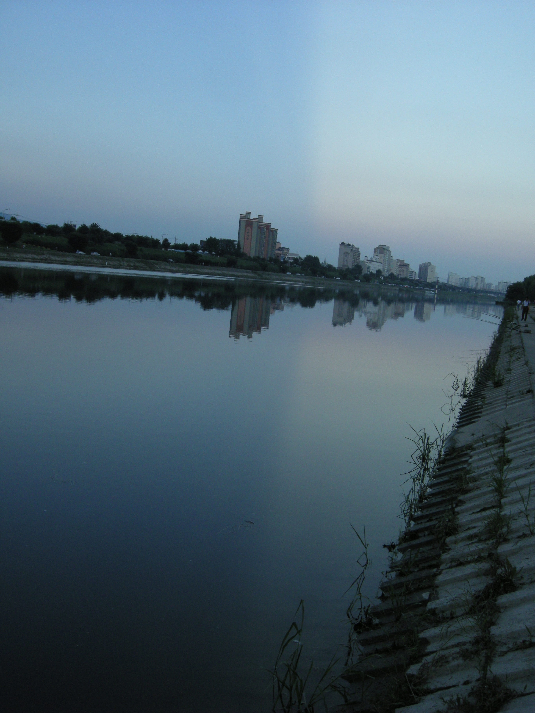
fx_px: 742
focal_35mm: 36
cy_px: 356
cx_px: 268
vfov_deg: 51.4
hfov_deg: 39.7
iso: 200
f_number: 4.8
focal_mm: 7.5
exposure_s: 1/125
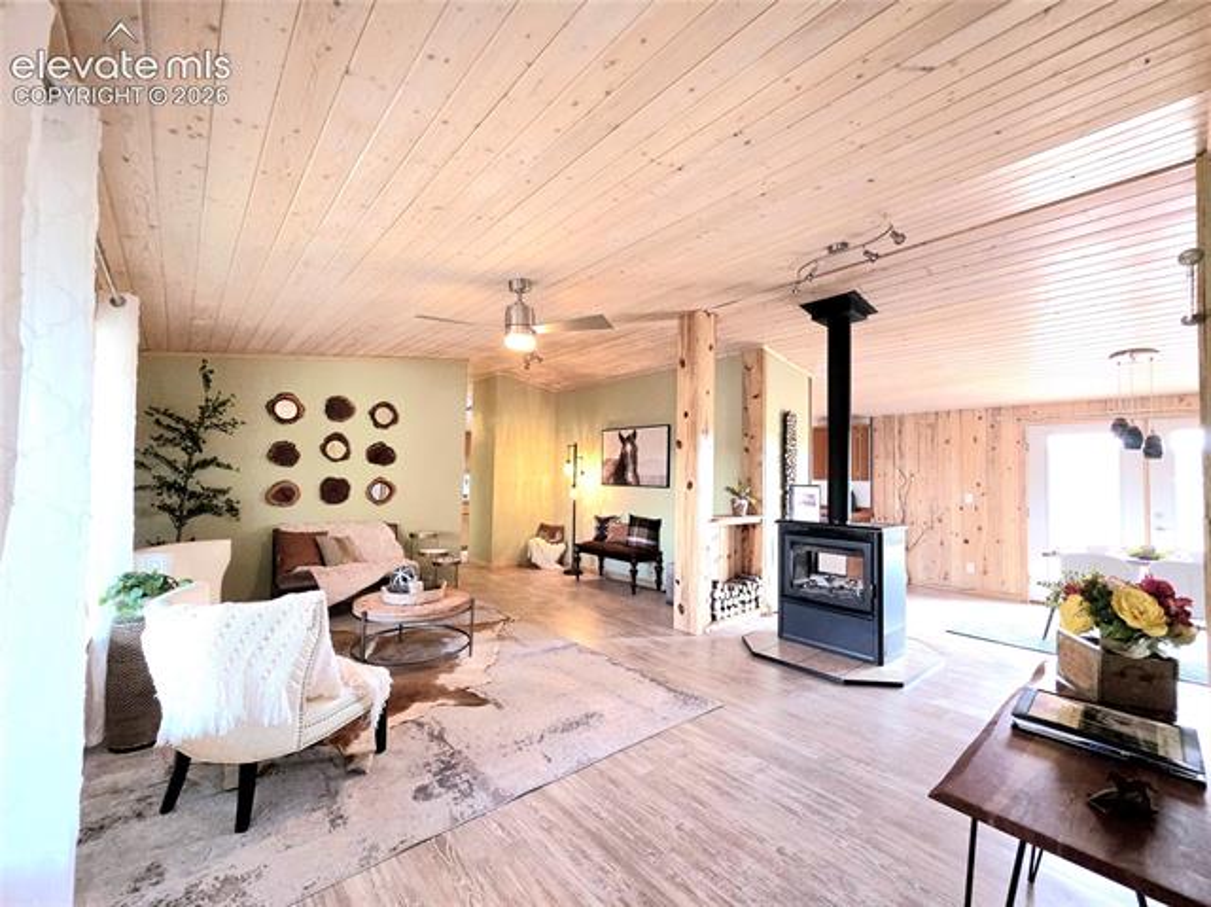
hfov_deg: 106.2
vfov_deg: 89.8
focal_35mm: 13
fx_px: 454
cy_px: 454
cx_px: 606
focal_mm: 2.2
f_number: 1.9
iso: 125
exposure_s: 1/60.2
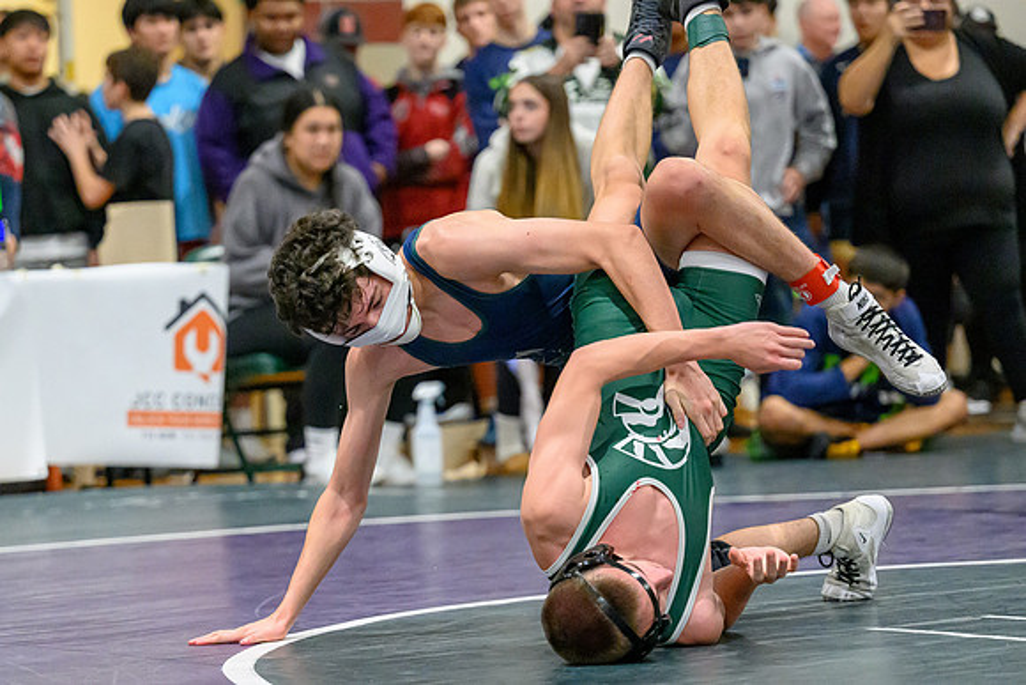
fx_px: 4214
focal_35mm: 148
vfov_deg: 9.3
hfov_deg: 13.9
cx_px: 341
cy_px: 446
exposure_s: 1/800
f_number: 2.8
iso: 10000
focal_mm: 110
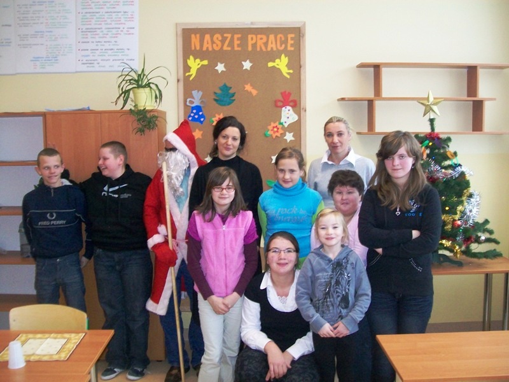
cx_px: 254
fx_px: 529
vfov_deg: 39.7
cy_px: 191
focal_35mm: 36
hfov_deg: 51.4
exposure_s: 1/60
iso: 160
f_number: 2.7
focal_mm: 6
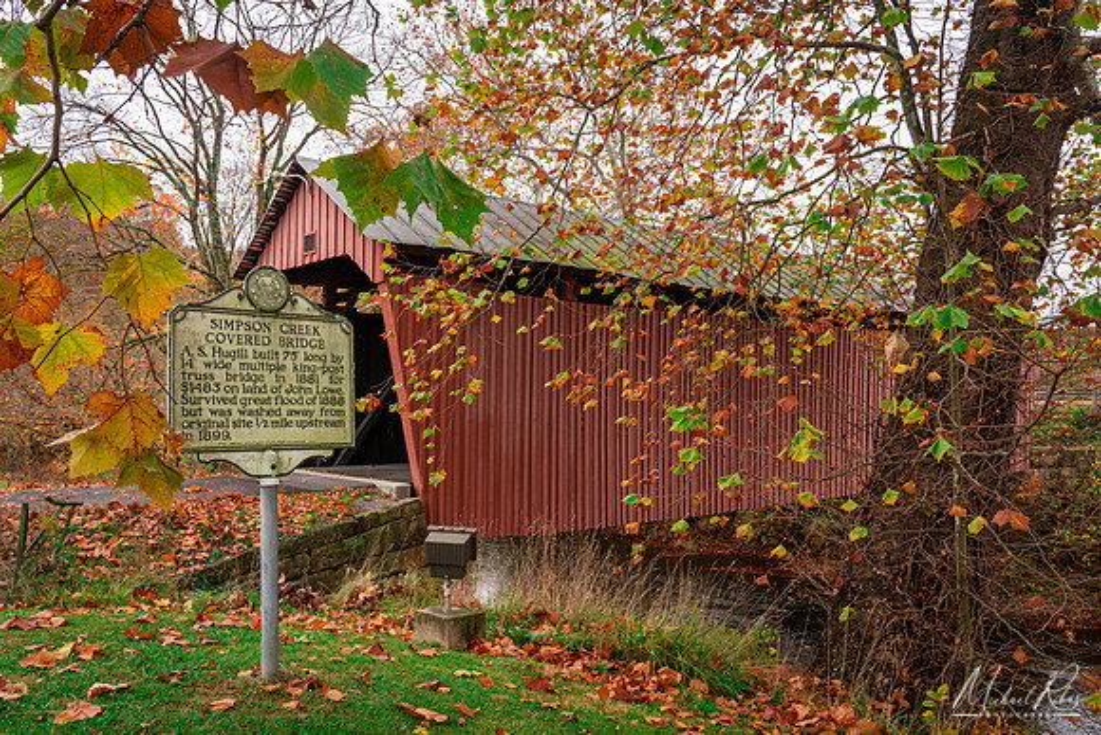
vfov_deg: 43.6
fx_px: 918
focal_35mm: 30
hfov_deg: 61.9
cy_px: 368
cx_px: 550
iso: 100
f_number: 16
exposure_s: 1/8
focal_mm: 30
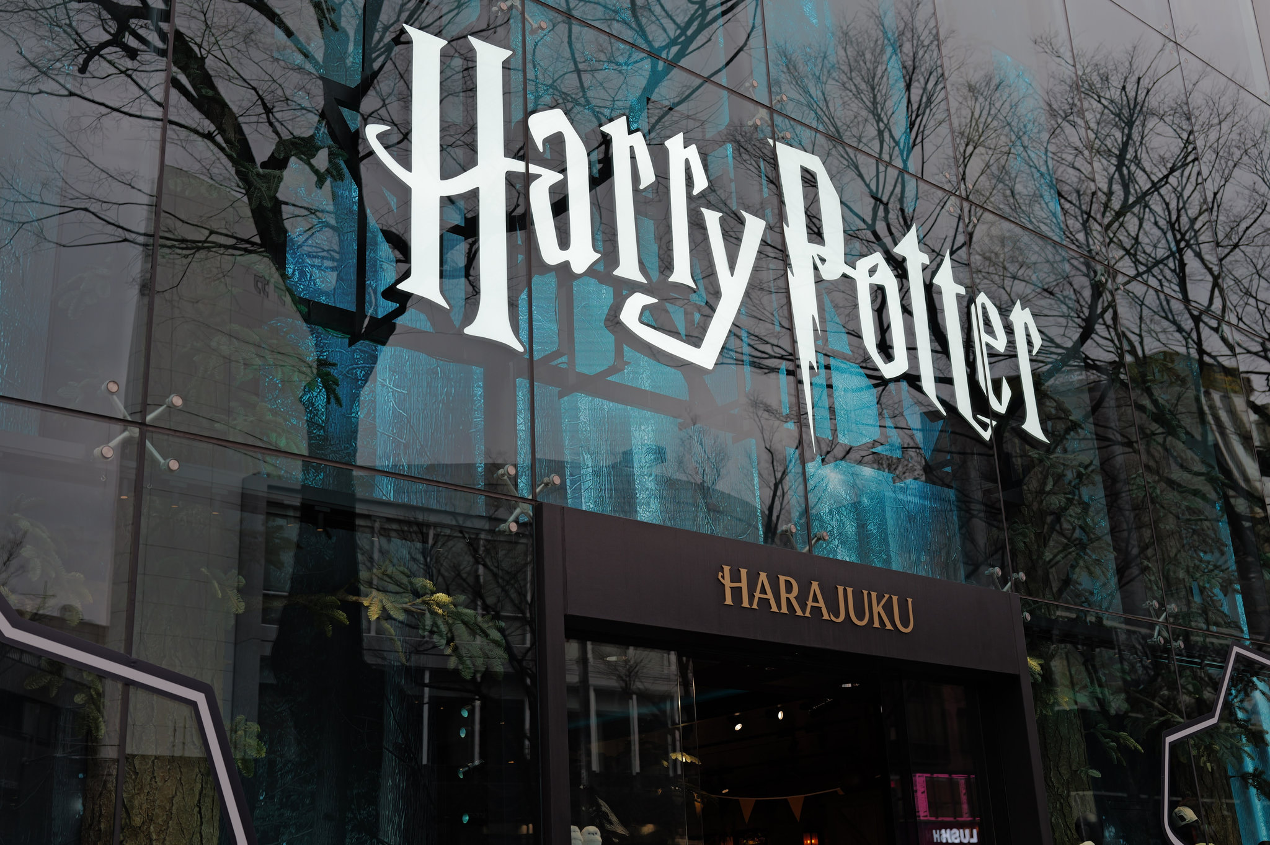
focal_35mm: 43
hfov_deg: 45.5
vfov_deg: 31.2
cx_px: 635
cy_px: 422
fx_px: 1516
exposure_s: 1/125
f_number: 3.5
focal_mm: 43
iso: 100
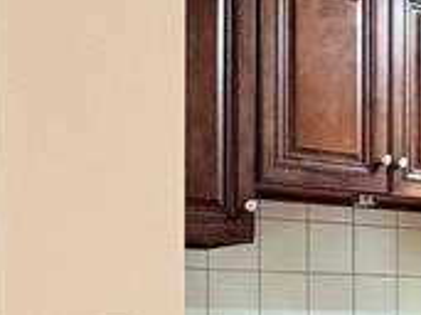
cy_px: 330
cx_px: 500
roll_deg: +0.3
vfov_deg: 17.1
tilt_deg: +0.2
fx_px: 1021
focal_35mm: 84
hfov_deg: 21.7
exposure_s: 1/60
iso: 320
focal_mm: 2.22
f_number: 2.2
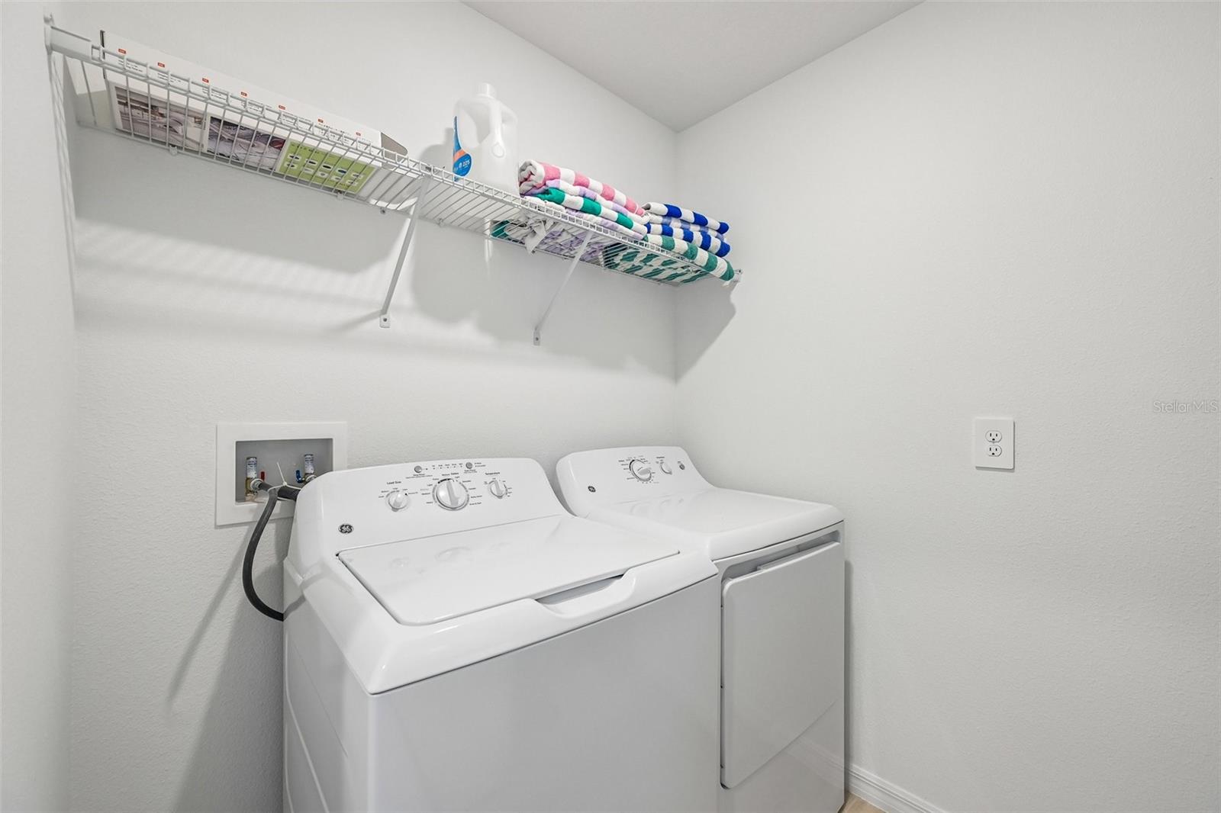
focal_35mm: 14
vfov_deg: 81.2
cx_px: 610
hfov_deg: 104.3
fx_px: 475
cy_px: 406
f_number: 8
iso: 400
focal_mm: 14
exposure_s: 1/20
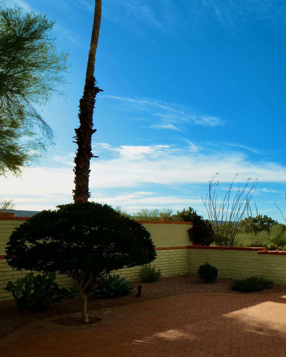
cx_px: 317
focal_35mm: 26
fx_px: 275
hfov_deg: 42.7
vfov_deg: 64.9
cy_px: 227
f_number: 18
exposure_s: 1/125
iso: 250
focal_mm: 12
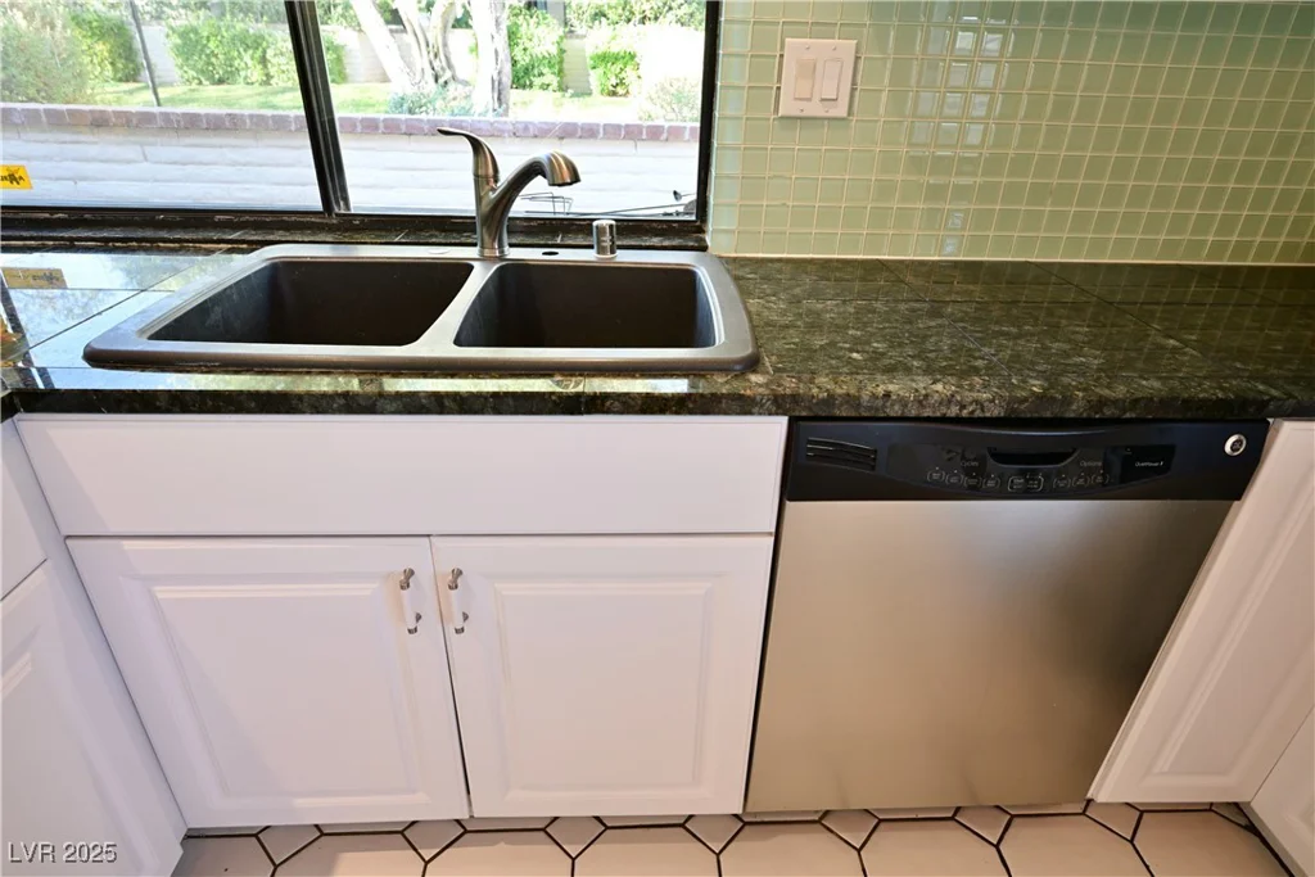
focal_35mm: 20
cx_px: 658
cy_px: 438
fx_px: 712
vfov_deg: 63.2
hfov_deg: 85.4
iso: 1600
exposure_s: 1/60
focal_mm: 19.5
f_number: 7.1
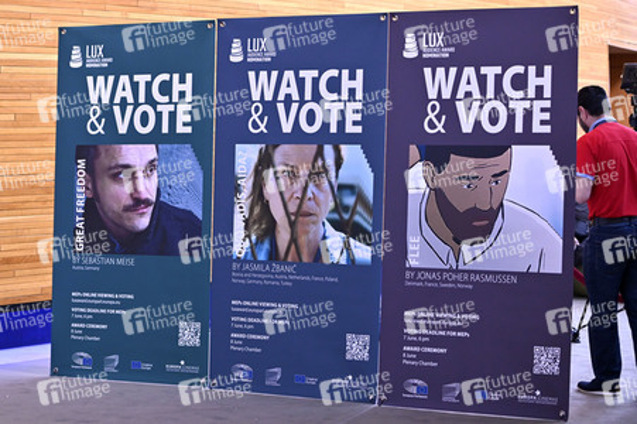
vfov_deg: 19.4
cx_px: 318
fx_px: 1238
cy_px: 212
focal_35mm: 70
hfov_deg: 28.9
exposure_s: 1/400
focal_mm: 70
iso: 2500
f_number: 2.8
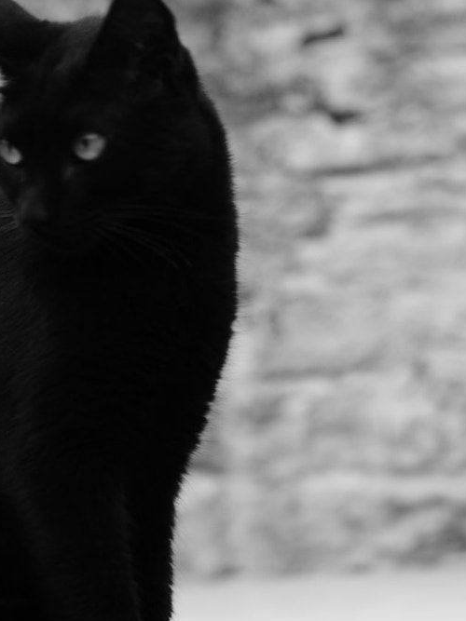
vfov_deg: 11.4
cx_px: 84
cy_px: 384
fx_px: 3106
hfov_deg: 8.6
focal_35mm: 173
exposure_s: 1/50
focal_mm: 50
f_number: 4.5
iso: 200
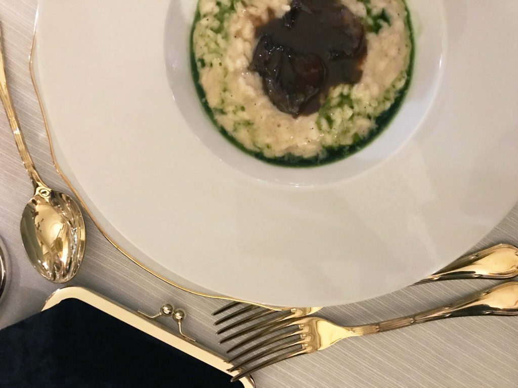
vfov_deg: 49.7
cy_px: 194
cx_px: 259
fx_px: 419
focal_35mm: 28
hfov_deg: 63.4
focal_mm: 3.99
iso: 125
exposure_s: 1/4
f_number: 1.8
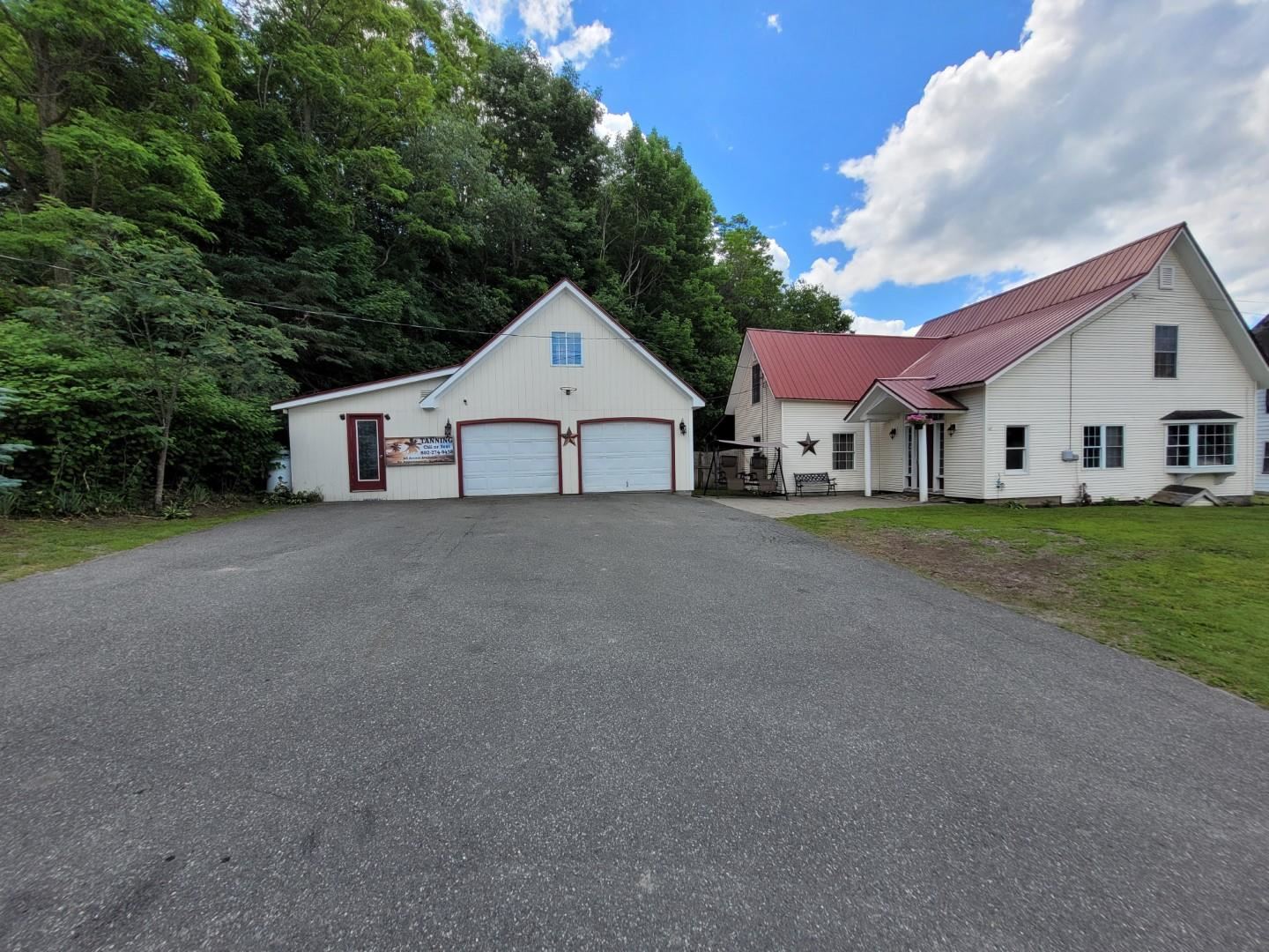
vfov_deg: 89.9
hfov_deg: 106.2
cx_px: 634
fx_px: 477
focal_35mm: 13
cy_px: 476
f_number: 2.2
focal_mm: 1.74
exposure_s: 1/959
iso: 40
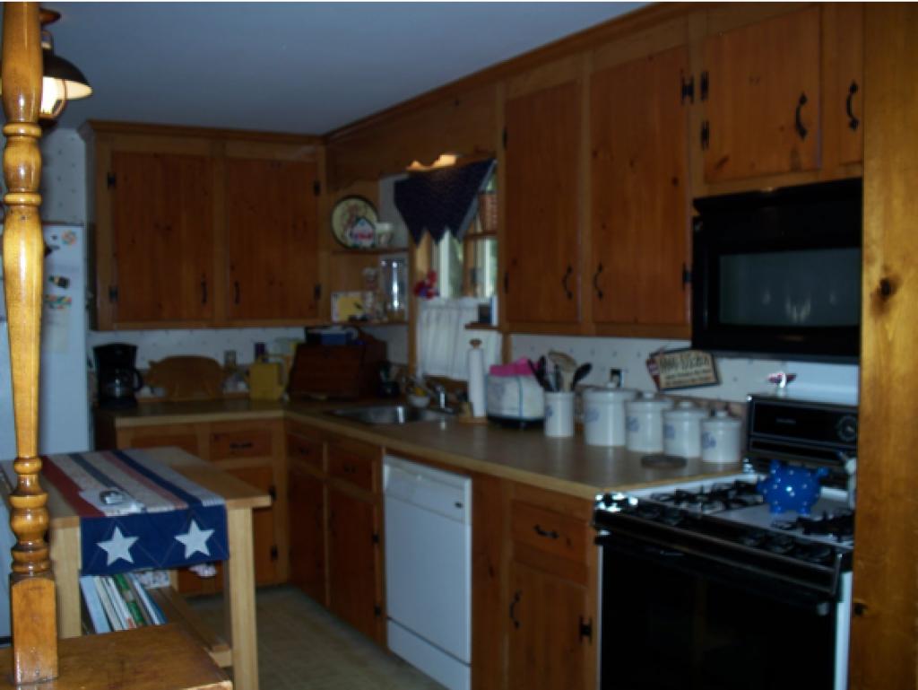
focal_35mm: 36
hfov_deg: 51.3
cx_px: 459
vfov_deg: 39.7
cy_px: 345
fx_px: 955
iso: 80
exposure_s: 1/60
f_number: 2.8
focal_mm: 7.54
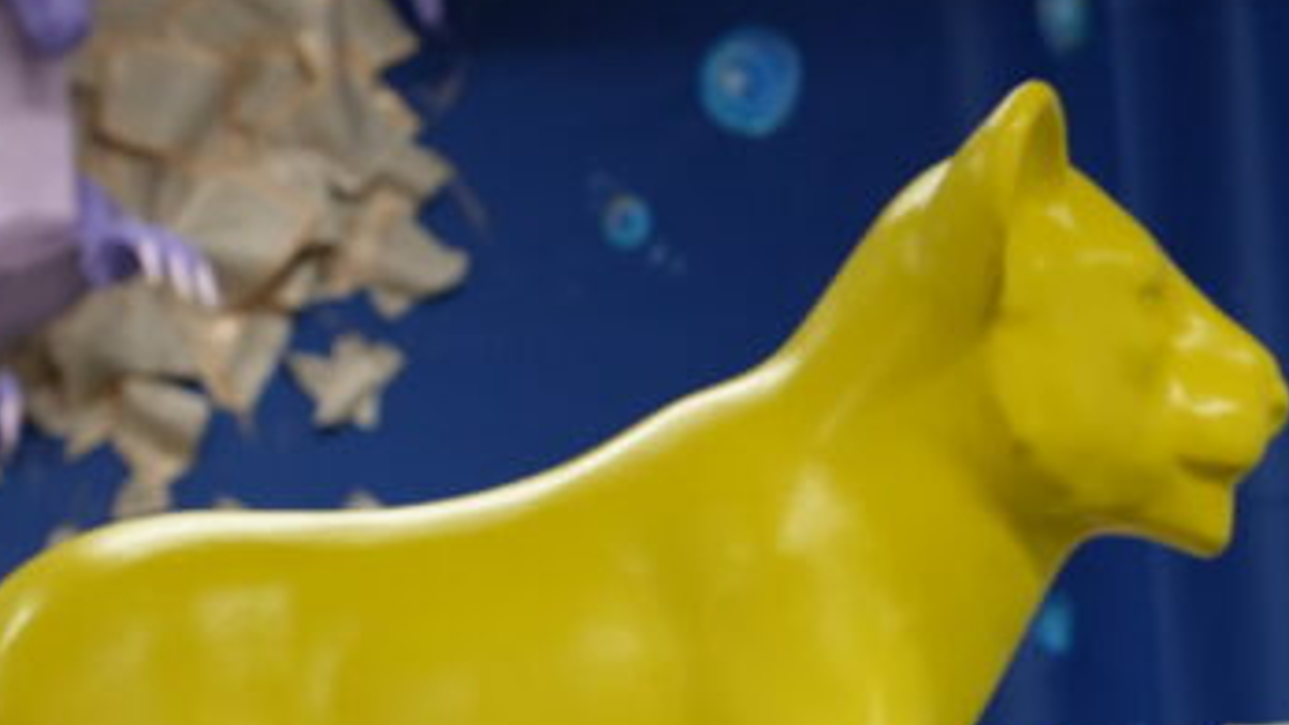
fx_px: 7928
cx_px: 1192
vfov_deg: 5.2
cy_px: 712
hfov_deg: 9.3
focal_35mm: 232
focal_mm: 75
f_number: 4
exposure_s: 1/160
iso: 1600
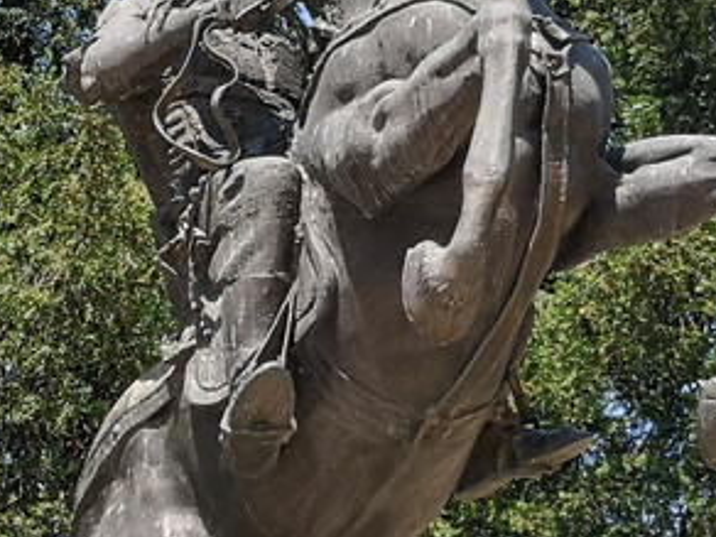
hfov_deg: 14.2
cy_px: 262
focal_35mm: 139
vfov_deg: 10.7
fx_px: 2875
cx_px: 330
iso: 50
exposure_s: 1/1302
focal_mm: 3.95
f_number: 1.8
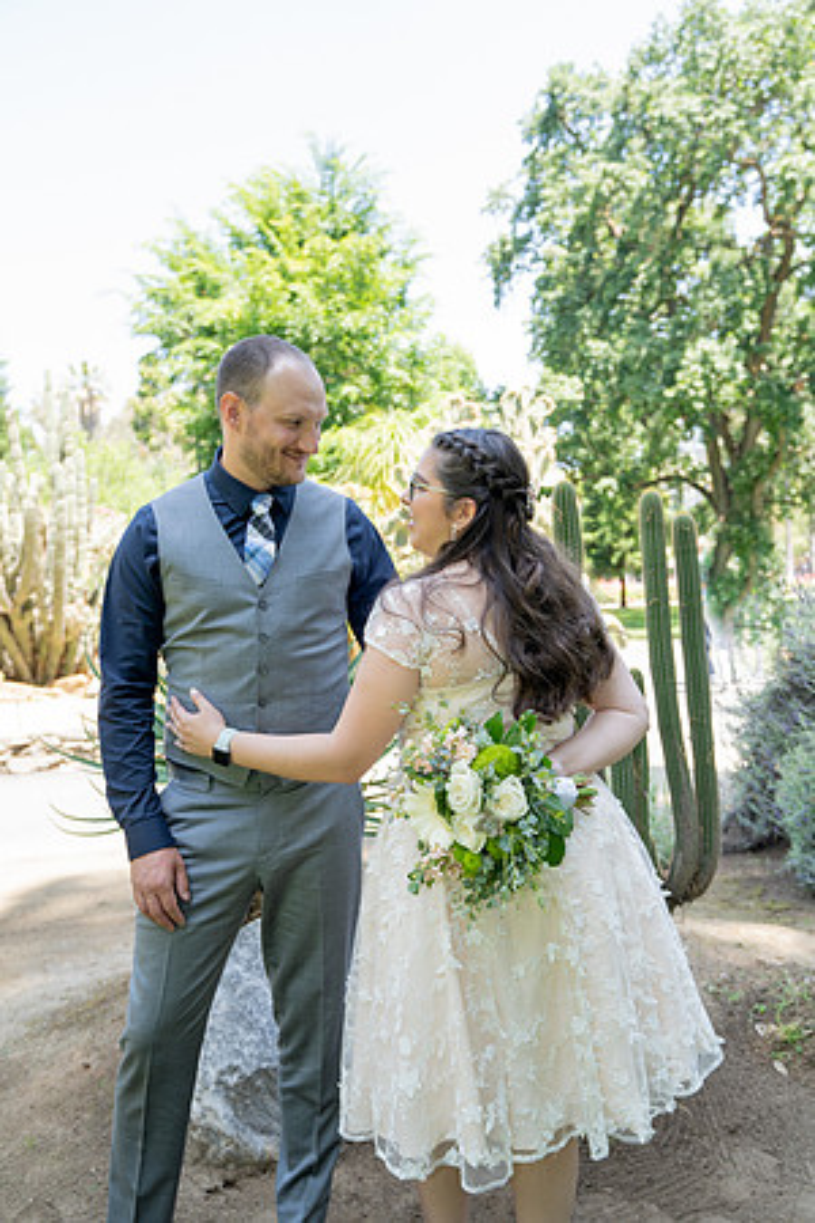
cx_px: 408
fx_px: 1053
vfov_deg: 60.3
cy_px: 612
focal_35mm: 31
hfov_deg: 42.3
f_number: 3.5
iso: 250
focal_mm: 31
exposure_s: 1/250
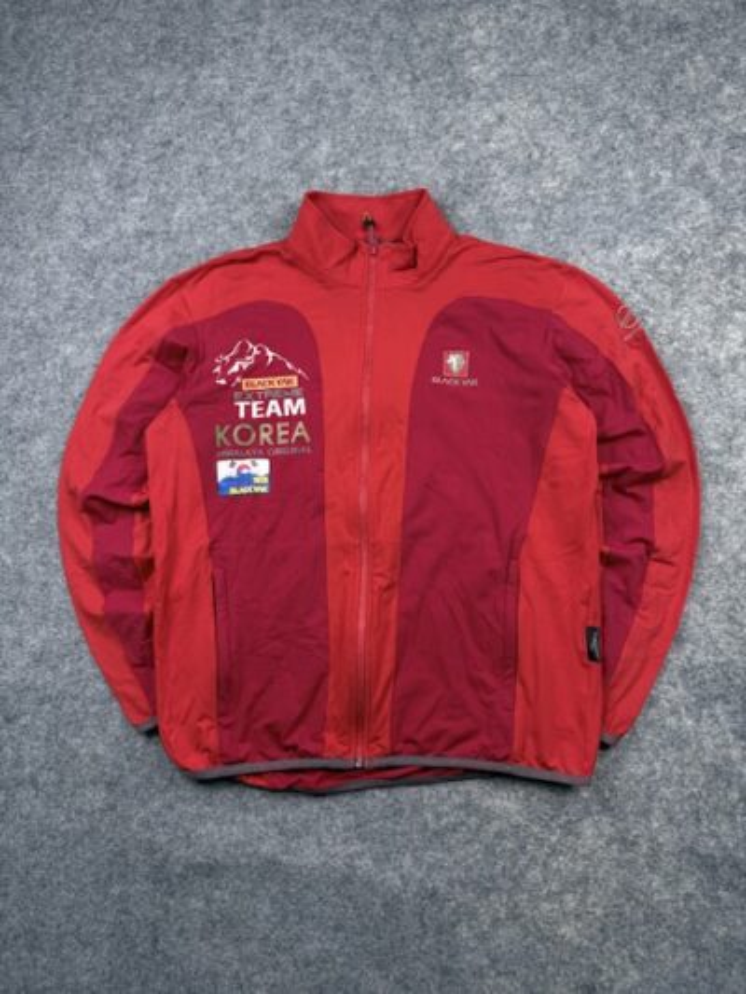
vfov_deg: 71.6
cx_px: 373
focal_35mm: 24
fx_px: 689
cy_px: 497
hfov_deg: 56.8
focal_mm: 6.76
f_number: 1.78
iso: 50
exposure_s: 1/100
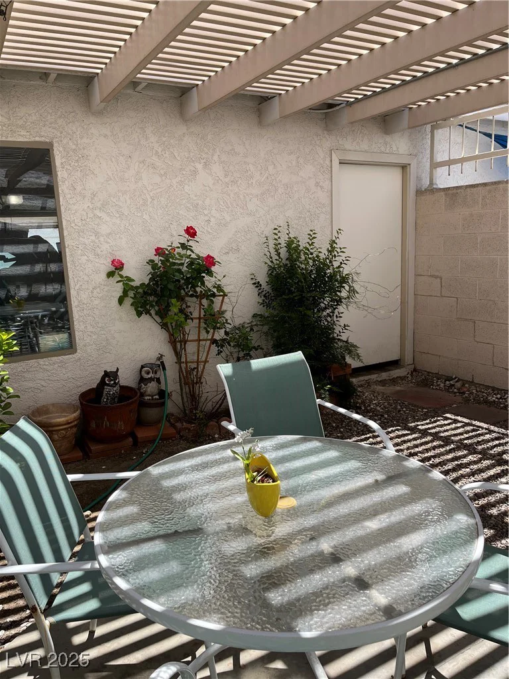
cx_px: 254
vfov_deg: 67.3
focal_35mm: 26
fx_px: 510
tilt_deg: -9.7
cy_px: 340
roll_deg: +1.0
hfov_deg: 53.1
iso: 50
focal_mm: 5.1
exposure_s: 1/1647
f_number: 1.6
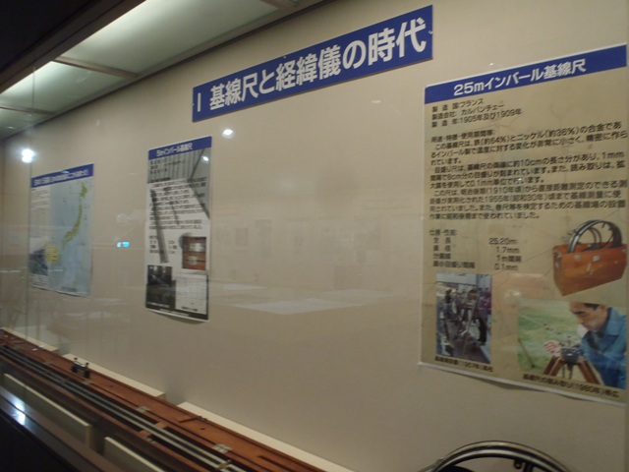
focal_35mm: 28
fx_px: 509
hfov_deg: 63.4
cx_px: 314
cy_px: 236
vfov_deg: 49.7
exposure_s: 1/10
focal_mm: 5
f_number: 3.9
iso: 200
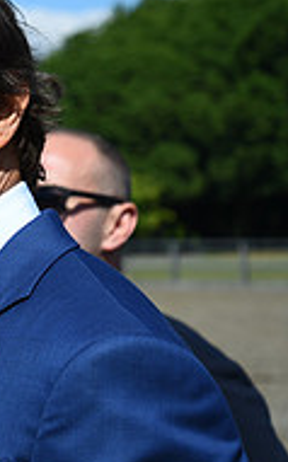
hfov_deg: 6.5
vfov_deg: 10.9
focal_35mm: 192
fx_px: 2417
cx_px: -363
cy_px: 111
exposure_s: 1/1250
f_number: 5.6
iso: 180
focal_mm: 62
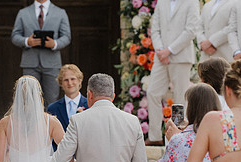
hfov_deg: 6.6
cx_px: 93
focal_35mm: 310
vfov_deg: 4.4
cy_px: 201
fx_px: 2078
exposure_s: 1/2000
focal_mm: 120
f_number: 2.8
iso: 450
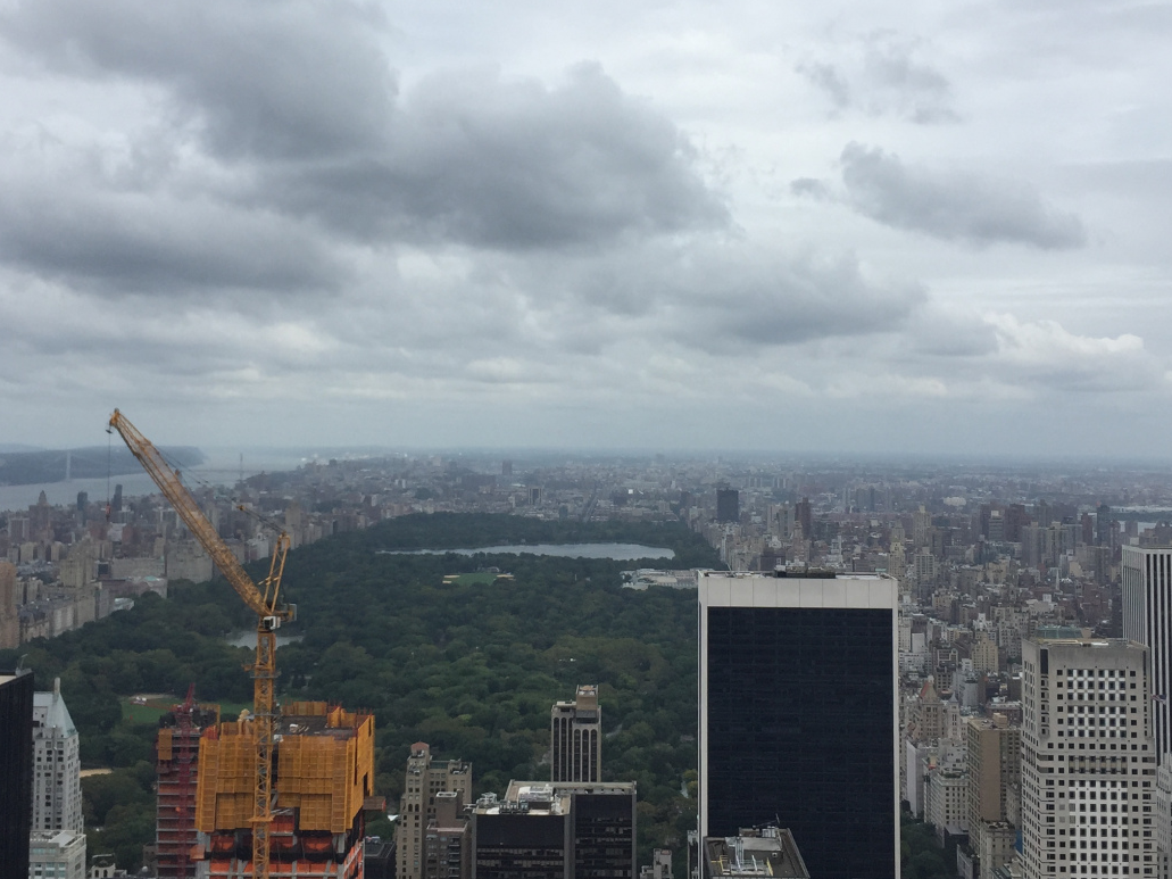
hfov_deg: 42.1
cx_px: 585
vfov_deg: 32.1
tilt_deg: +2.8
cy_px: 378
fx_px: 1523
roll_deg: -0.7
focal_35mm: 45
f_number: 2.2
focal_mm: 4.15
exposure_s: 1/2475
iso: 32
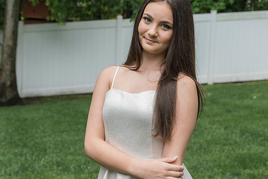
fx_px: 596
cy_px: 70
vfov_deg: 17.1
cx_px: 153
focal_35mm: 80
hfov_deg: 25.3
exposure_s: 1/160
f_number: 5.6
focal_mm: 58
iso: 250
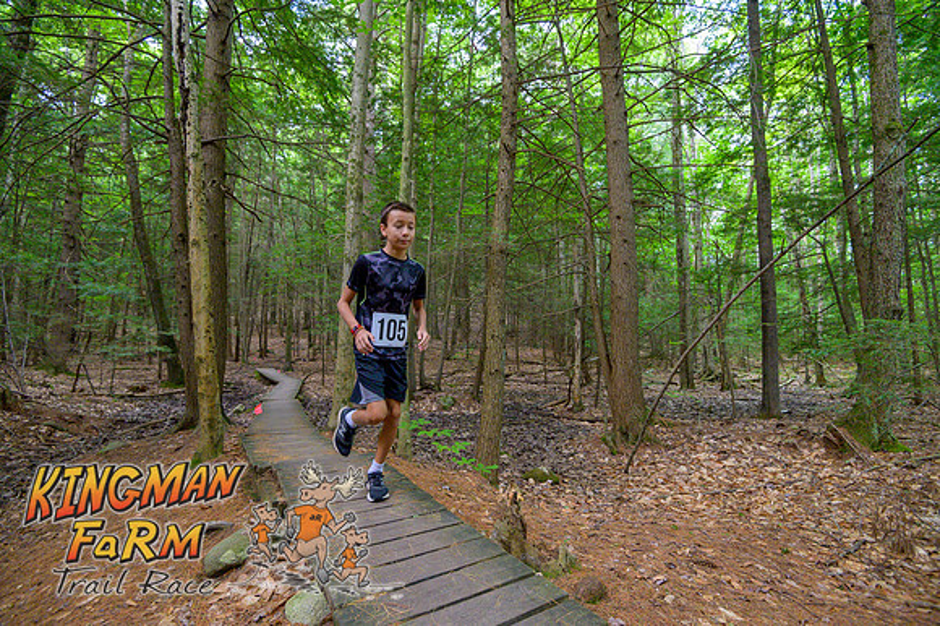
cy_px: 313
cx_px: 470
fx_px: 444
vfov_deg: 70.4
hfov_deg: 93.3
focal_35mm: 17
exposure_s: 1/250
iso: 5000
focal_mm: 17
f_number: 4
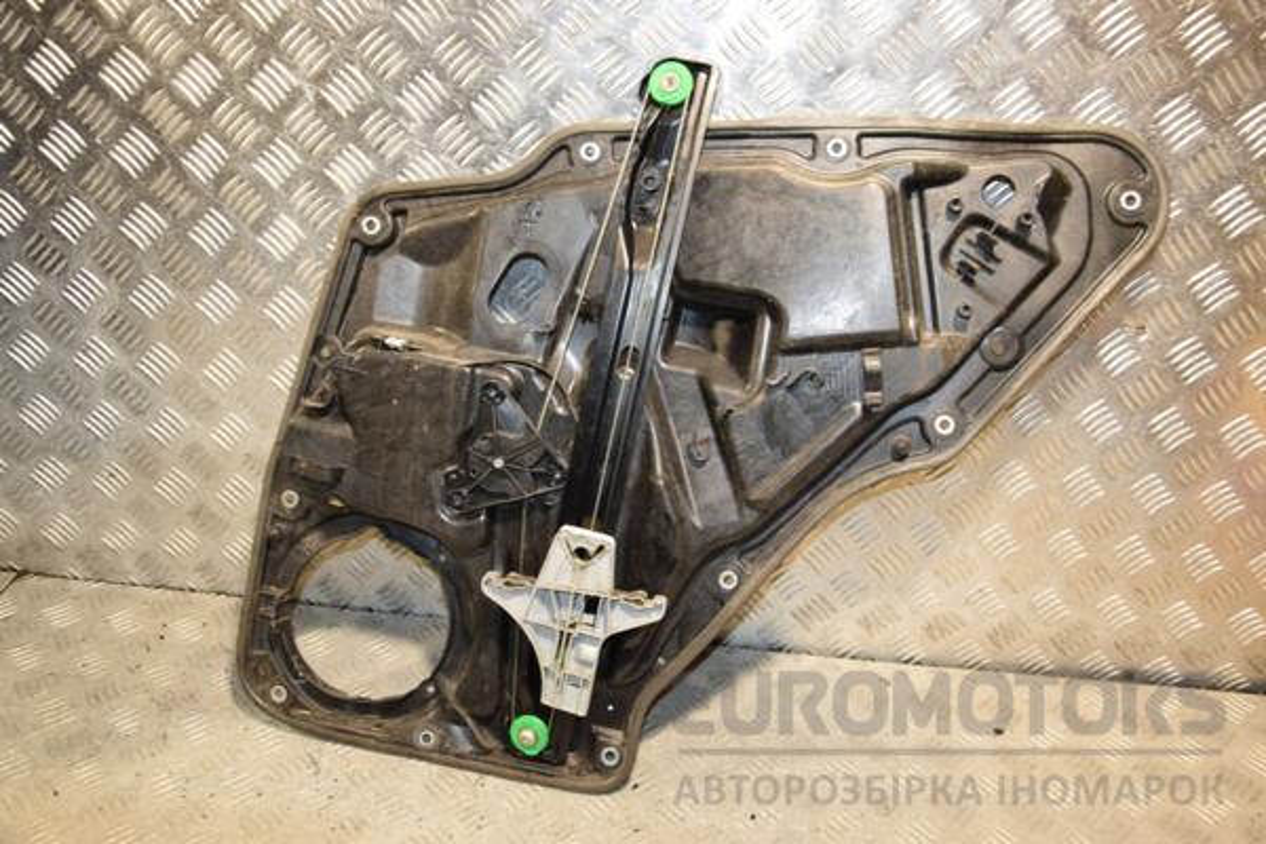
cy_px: 422
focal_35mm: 32
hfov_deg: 59.5
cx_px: 633
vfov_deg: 41.7
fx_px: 1108
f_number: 5
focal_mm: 21
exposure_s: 1/125
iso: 800
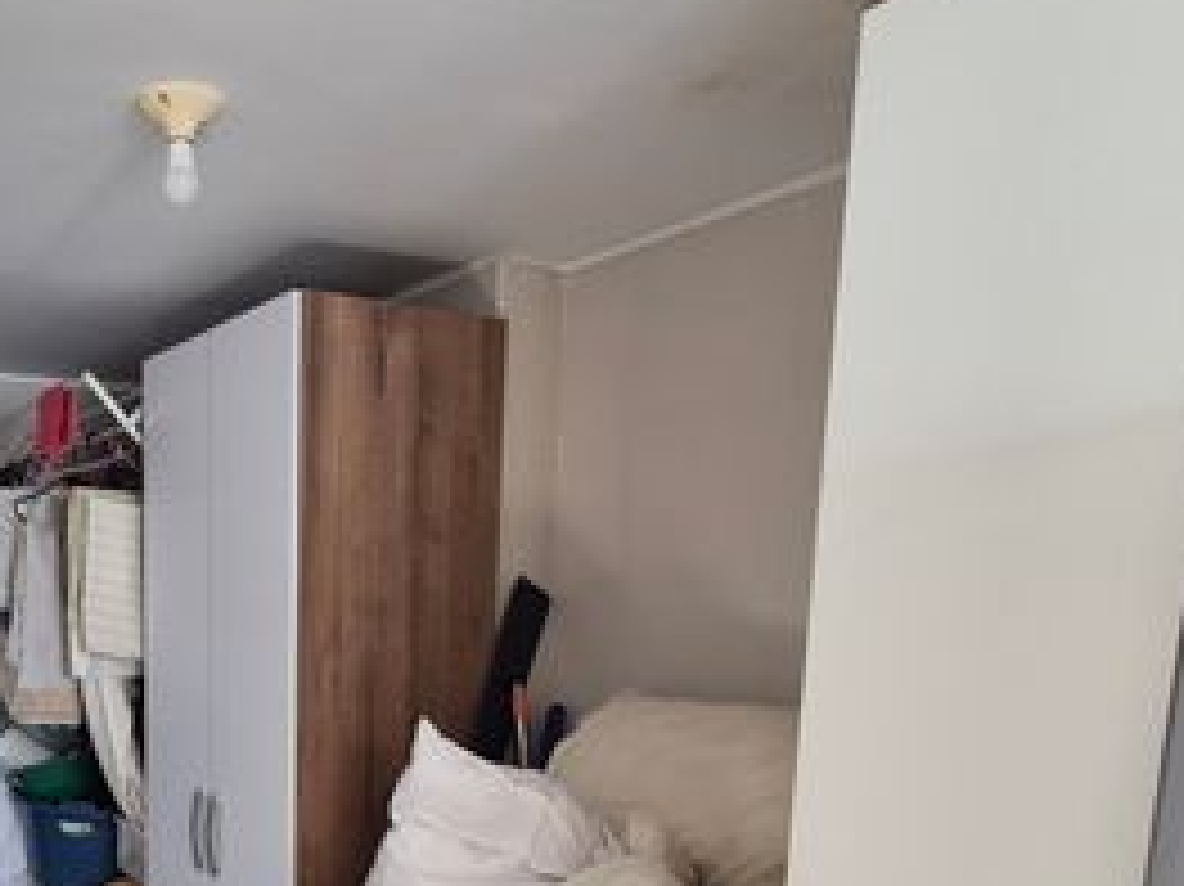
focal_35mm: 33
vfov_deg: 39.0
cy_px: 841
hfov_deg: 51.8
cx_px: 232
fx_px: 1128
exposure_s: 1/60
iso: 200
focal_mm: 2.2
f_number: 2.2
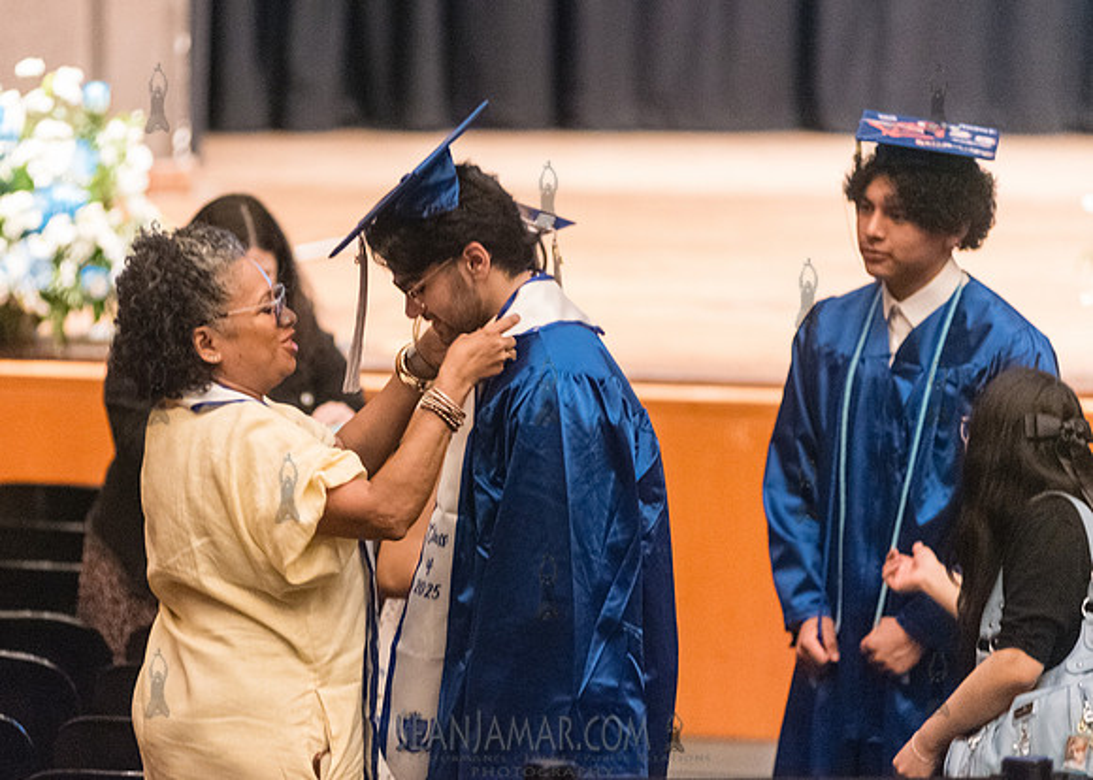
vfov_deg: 6.0
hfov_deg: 8.5
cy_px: 377
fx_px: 7393
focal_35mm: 238
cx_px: 453
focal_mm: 185
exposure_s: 1/125
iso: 8000
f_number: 2.8
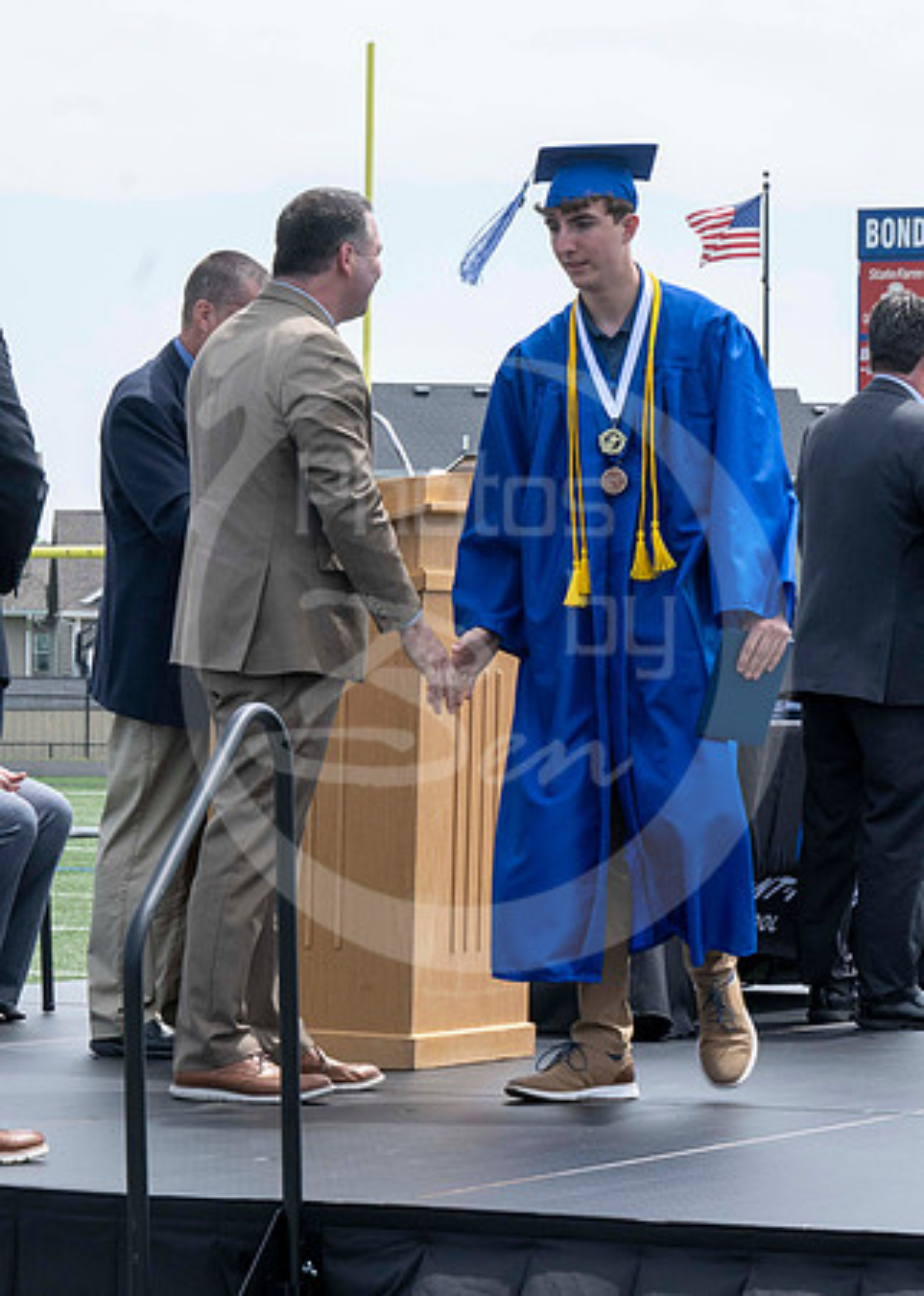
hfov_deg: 8.9
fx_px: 5909
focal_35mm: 161
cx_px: 223
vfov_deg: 12.5
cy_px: 468
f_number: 13
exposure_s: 1/250
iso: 200
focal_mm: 70
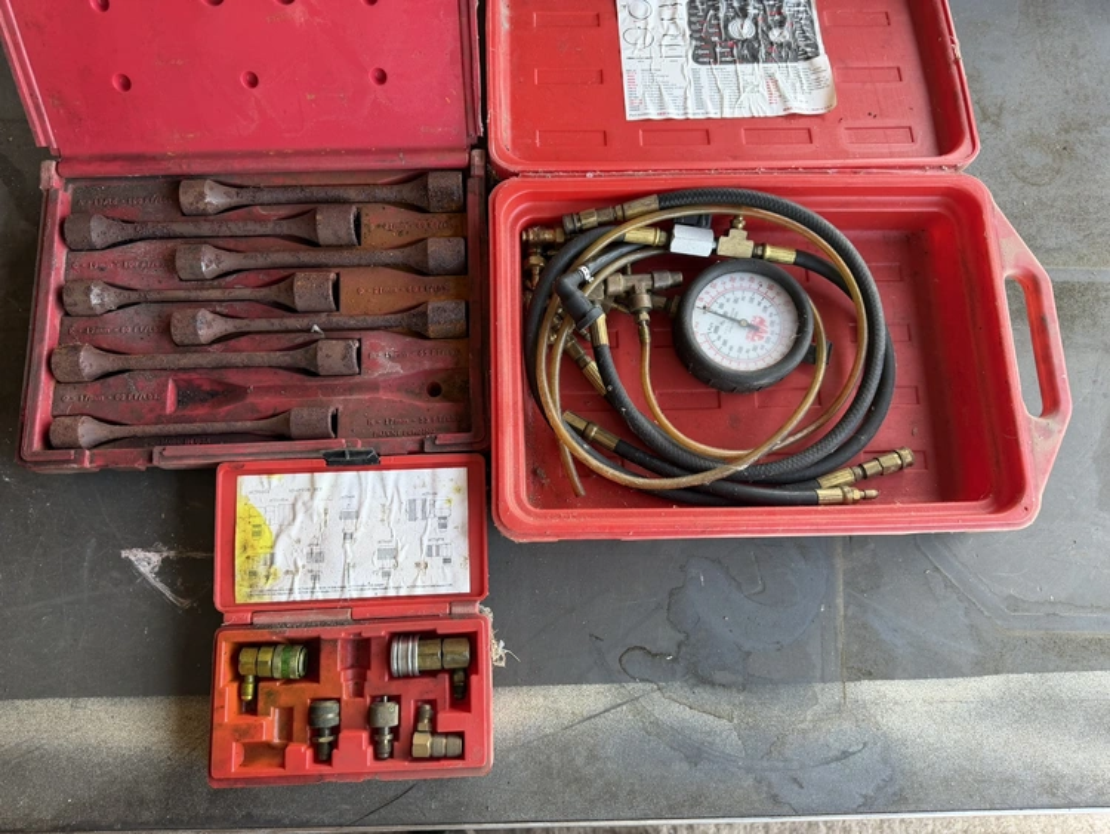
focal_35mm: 24
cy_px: 417
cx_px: 555
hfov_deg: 71.6
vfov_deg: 56.8
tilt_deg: -78.5
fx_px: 770
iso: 125
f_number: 1.78
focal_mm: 6.76
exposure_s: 1/121
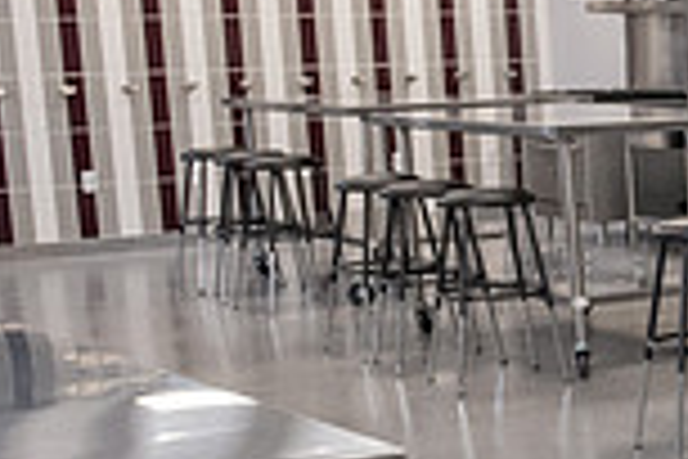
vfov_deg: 12.9
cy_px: 295
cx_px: 1232
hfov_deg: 16.3
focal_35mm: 106
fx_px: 2026
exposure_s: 1/160
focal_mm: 28
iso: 1600
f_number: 5.6
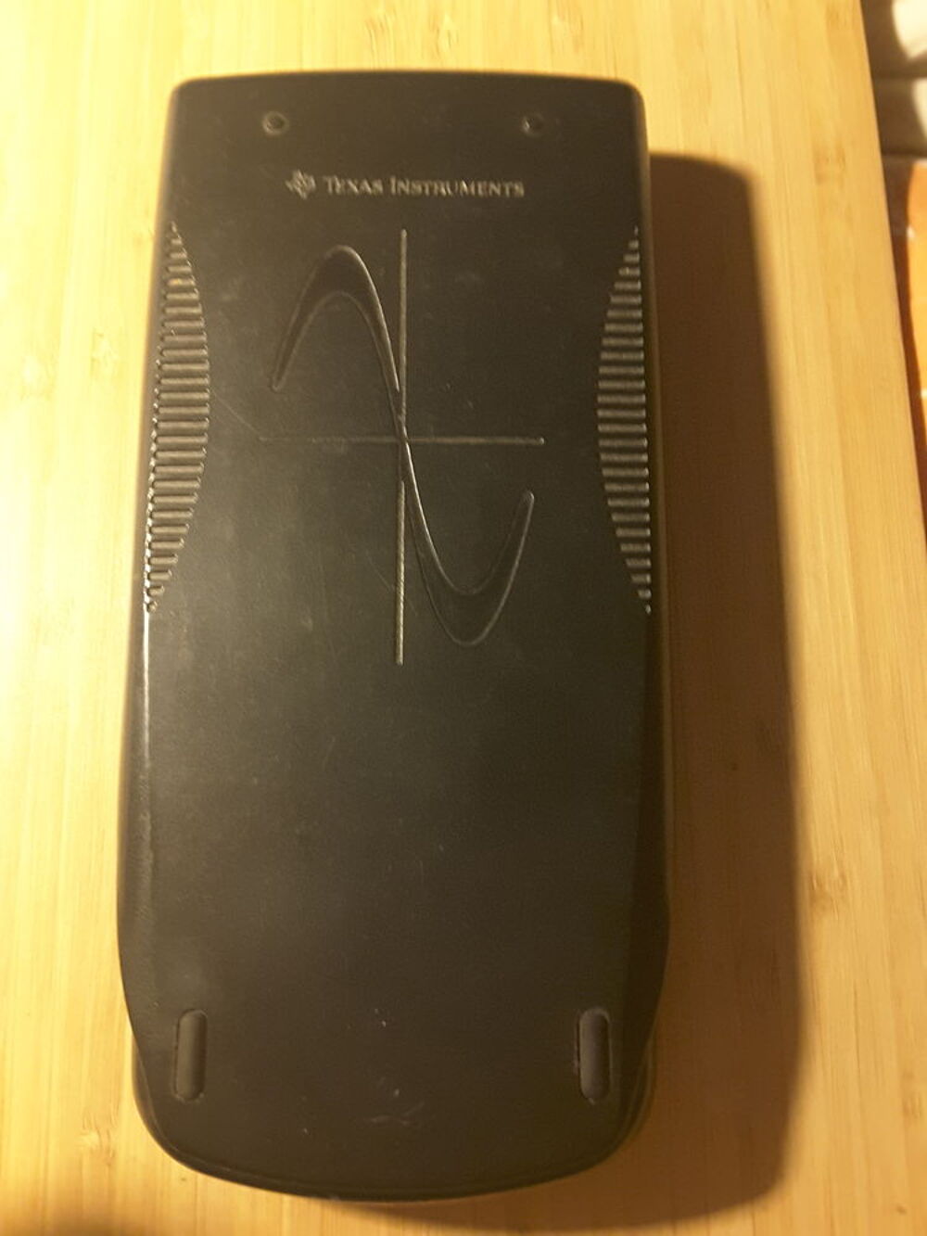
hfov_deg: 45.4
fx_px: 1107
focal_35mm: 31
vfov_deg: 58.3
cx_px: 464
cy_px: 618
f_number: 1.9
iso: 250
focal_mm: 2.9
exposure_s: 1/17
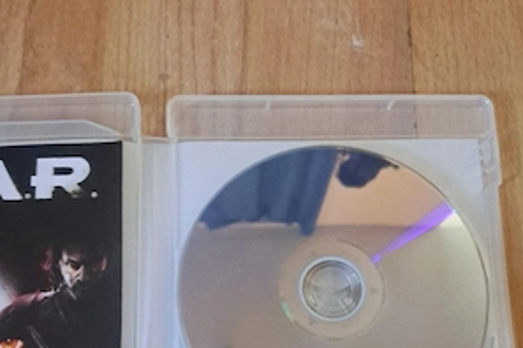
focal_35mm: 35
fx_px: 508
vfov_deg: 36.1
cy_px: 295
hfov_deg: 54.4
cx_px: 261
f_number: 1.8
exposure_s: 1/14
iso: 1000
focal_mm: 4.65
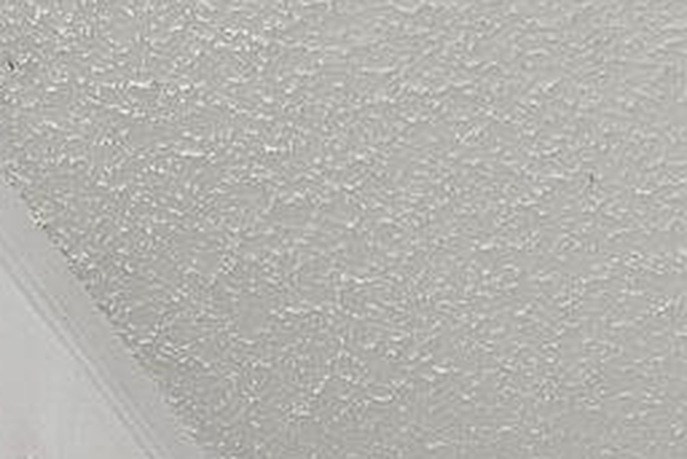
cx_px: 904
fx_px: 2138
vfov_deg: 8.0
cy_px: 1805
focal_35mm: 112
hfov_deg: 17.1
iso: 200
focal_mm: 14
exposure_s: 1/3.33
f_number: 9
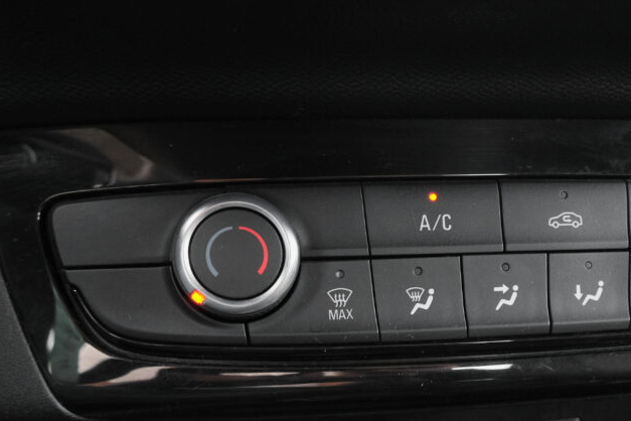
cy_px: 328
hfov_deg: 39.5
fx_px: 859
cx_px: 455
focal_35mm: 49
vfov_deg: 27.1
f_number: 6.4
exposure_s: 1/20
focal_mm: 19.7
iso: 2000
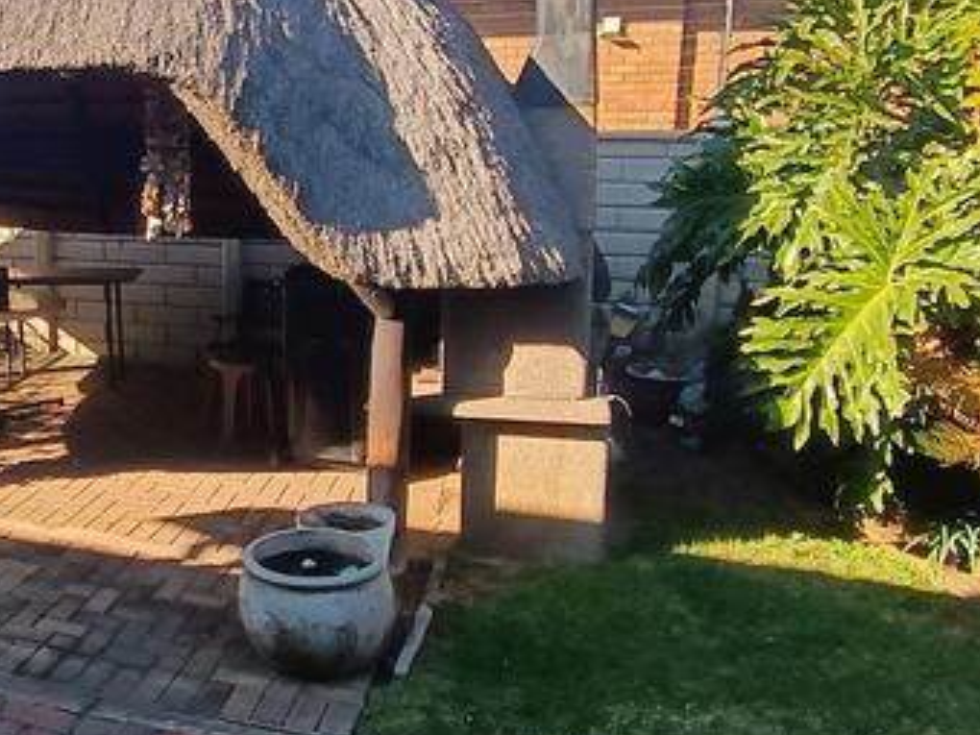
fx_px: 1132
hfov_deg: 43.8
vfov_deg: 35.9
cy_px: 300
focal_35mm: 40
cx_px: 150
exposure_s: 1/374
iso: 100
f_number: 2.2
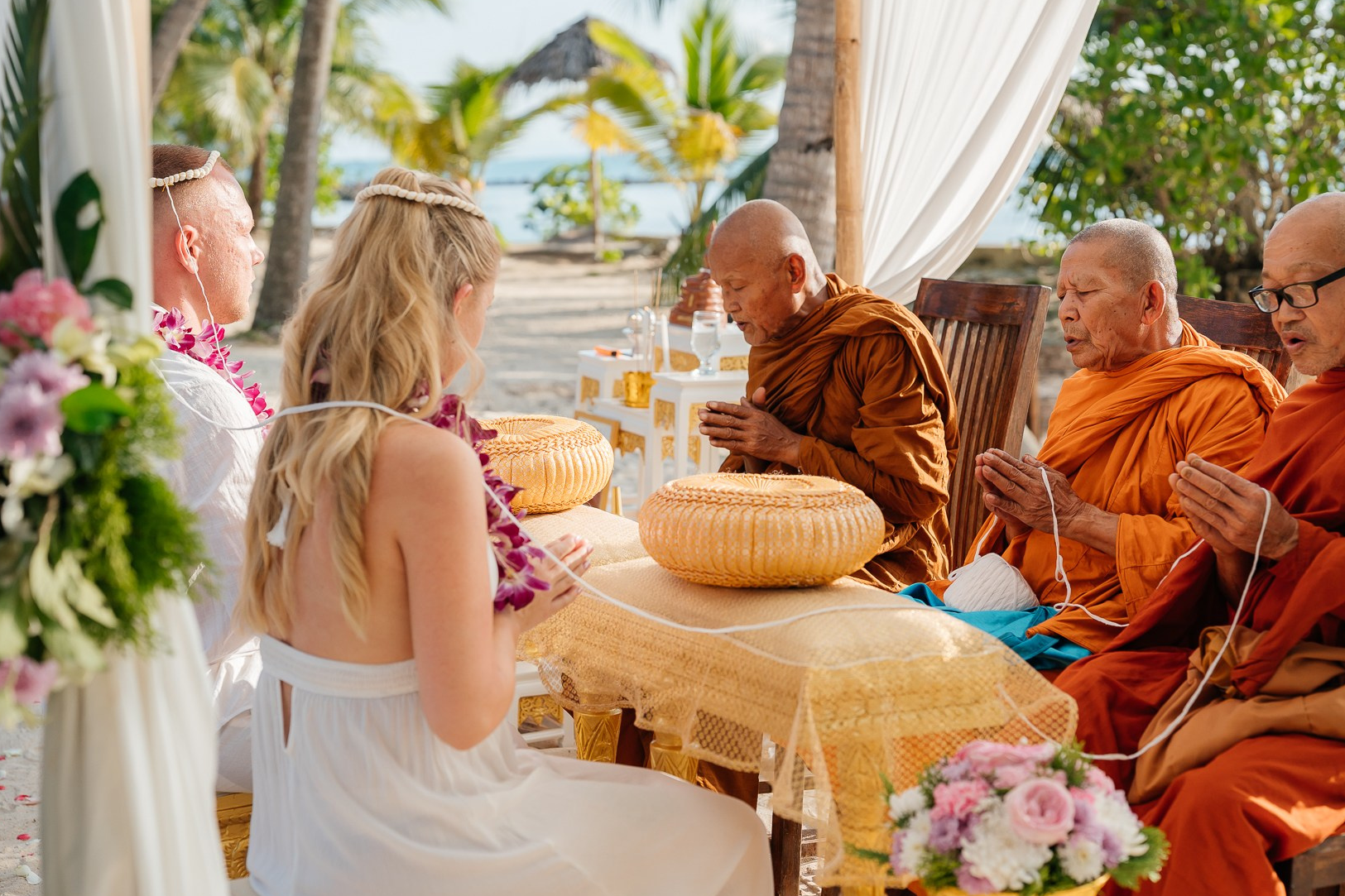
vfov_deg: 21.5
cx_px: 720
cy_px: 372
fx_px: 2353
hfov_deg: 31.9
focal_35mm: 63
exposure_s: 1/1600
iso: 125
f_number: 3.2
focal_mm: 50
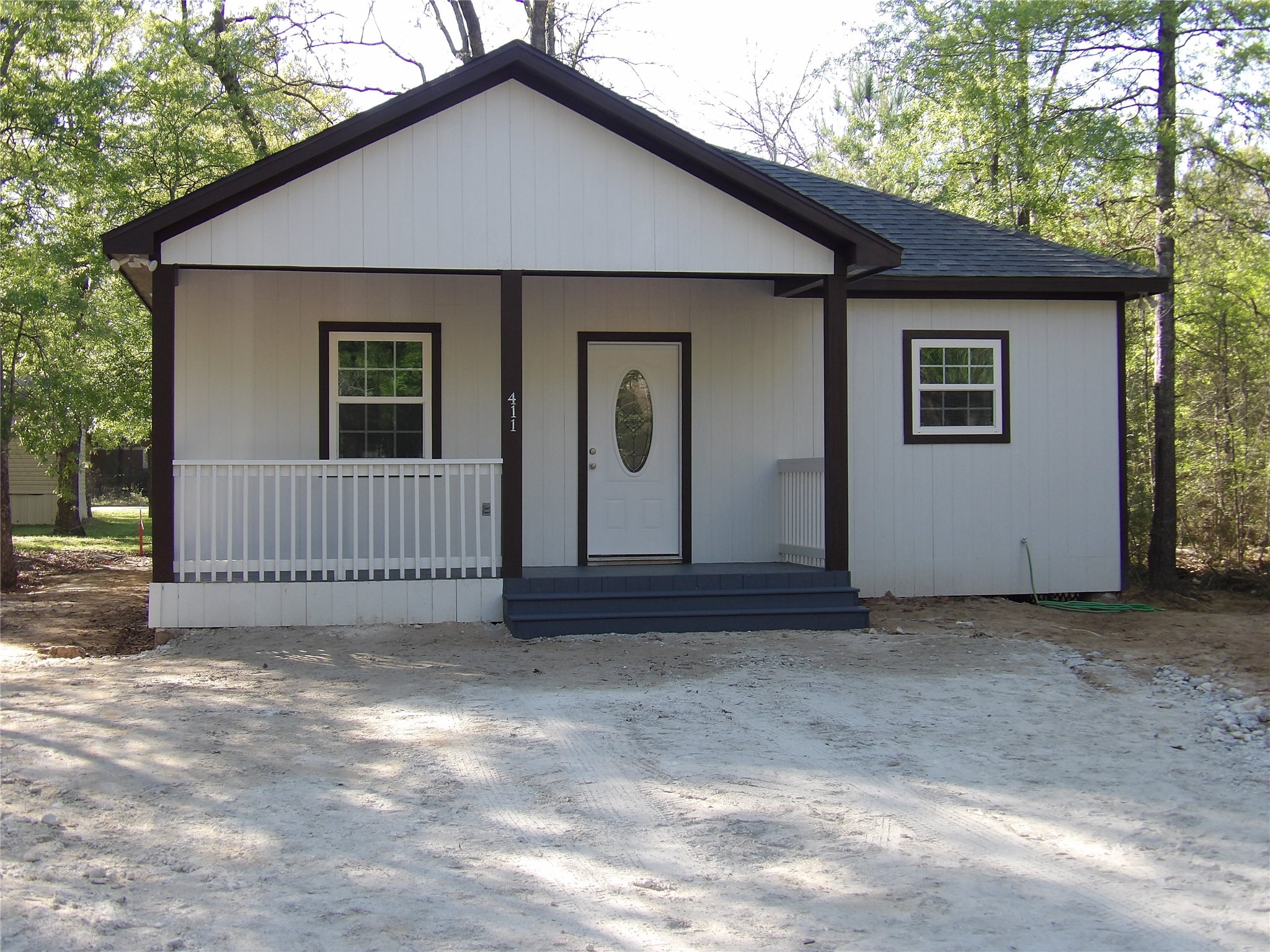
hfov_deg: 41.2
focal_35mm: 46
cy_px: 476
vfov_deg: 31.5
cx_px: 635
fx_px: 1688
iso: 100
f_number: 3.8
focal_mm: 8.2
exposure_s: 1/140
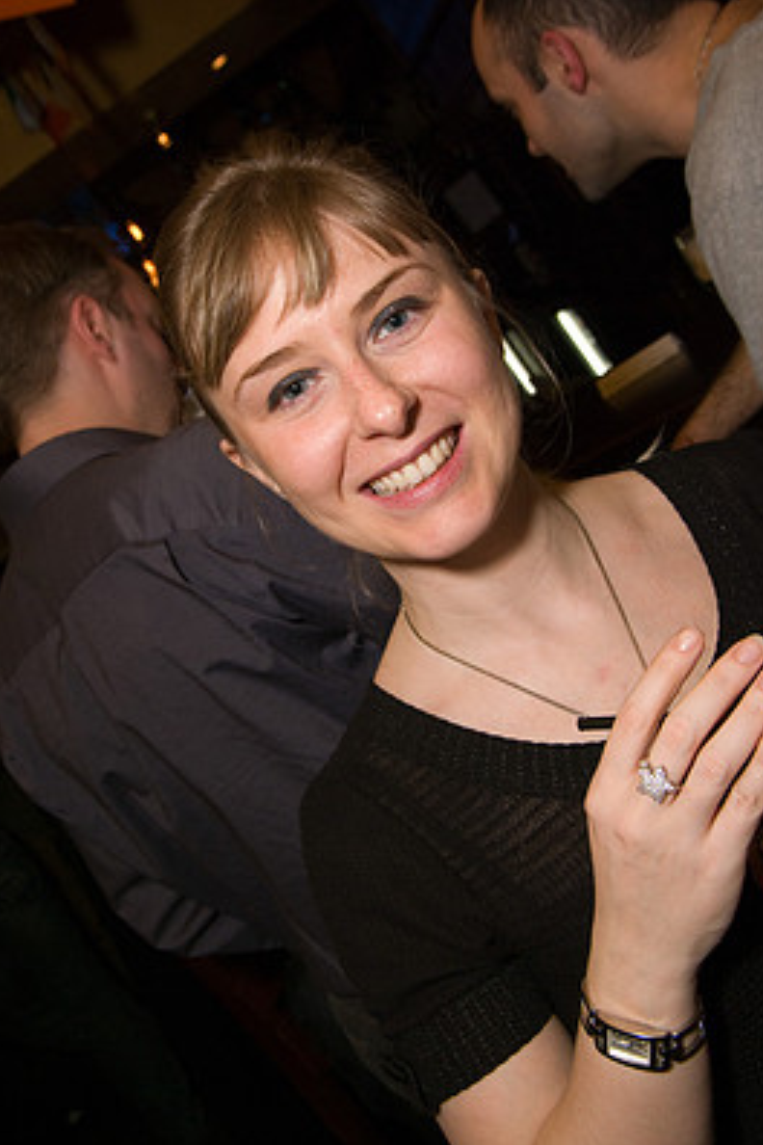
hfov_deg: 32.6
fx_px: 1303
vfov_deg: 47.4
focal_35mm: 41
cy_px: 532
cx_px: 342
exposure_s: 1/45
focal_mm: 24
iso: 400
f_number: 6.7
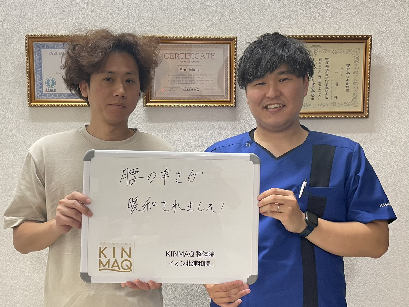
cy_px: 154
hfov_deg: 67.3
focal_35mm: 26
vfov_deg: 53.1
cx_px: 204
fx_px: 307
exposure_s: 1/50
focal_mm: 4.2
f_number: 1.6
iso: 80
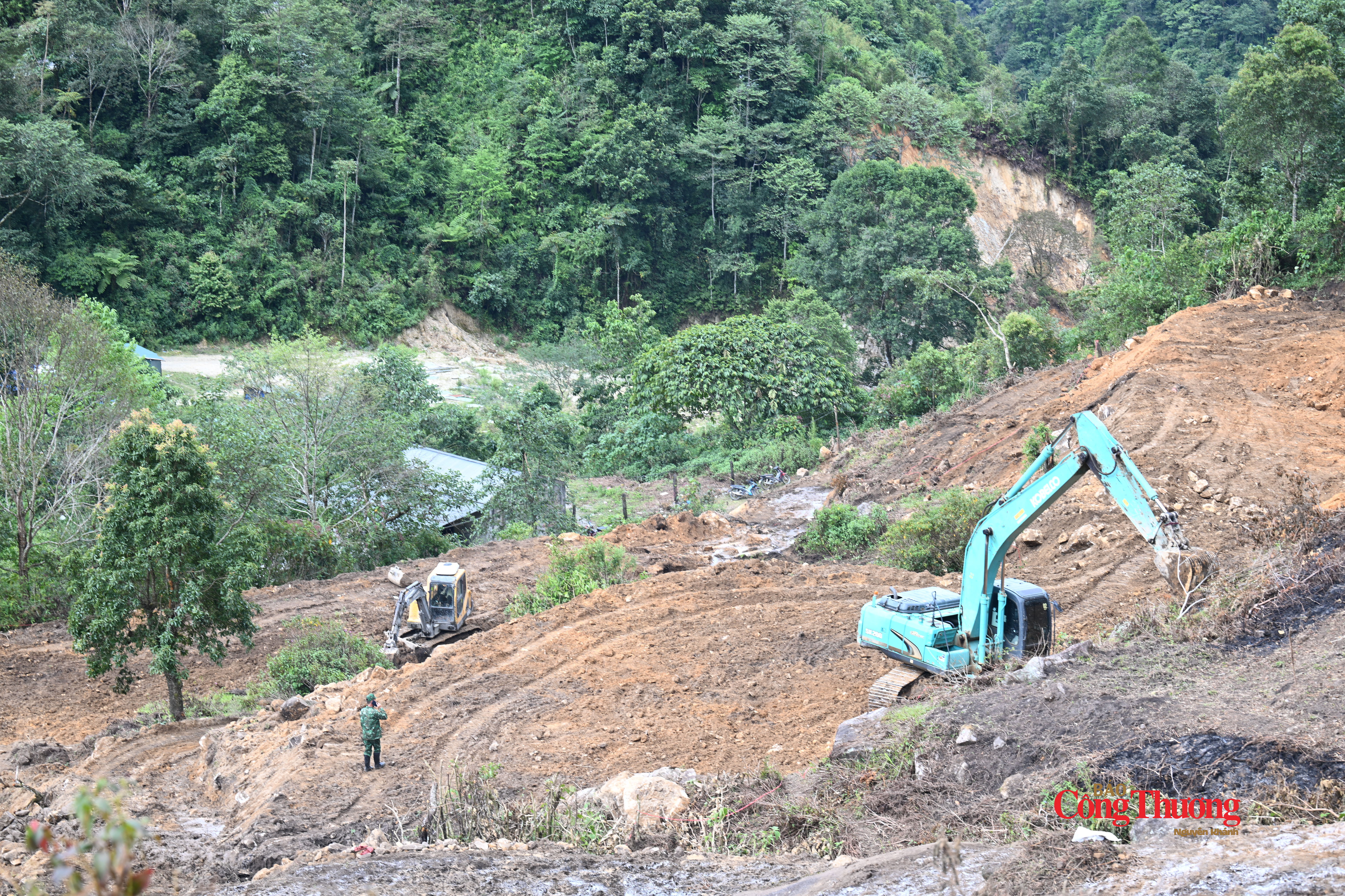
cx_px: 672
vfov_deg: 16.7
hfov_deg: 24.8
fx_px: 3063
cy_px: 448
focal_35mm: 82
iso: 72
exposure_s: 1/160
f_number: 4
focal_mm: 82
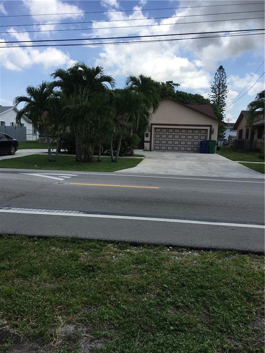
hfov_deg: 48.2
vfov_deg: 61.7
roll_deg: -0.5
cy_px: 176
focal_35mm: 29
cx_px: 132
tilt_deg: -7.5
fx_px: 296
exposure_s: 1/1304
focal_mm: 4.15
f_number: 2.2
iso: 25
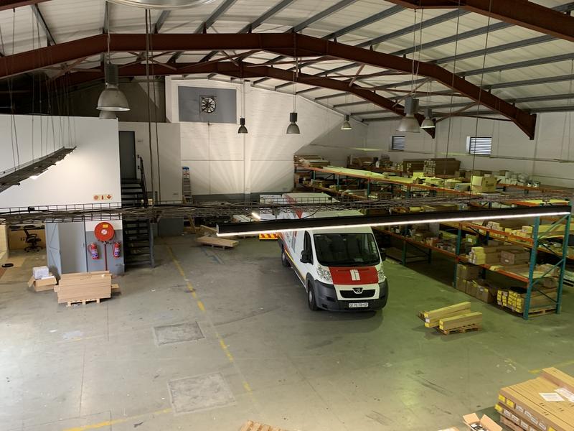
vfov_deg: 53.1
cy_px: 216
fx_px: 431
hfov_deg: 67.3
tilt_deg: -9.4
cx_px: 287
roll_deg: -1.1
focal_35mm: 26
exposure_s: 1/50
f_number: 1.8
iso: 160
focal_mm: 4.25
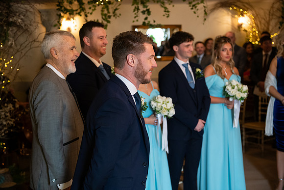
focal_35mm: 55
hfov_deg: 36.2
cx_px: 142
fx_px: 434
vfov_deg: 24.6
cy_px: 95
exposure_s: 1/160
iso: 1250
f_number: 3.5
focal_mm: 55
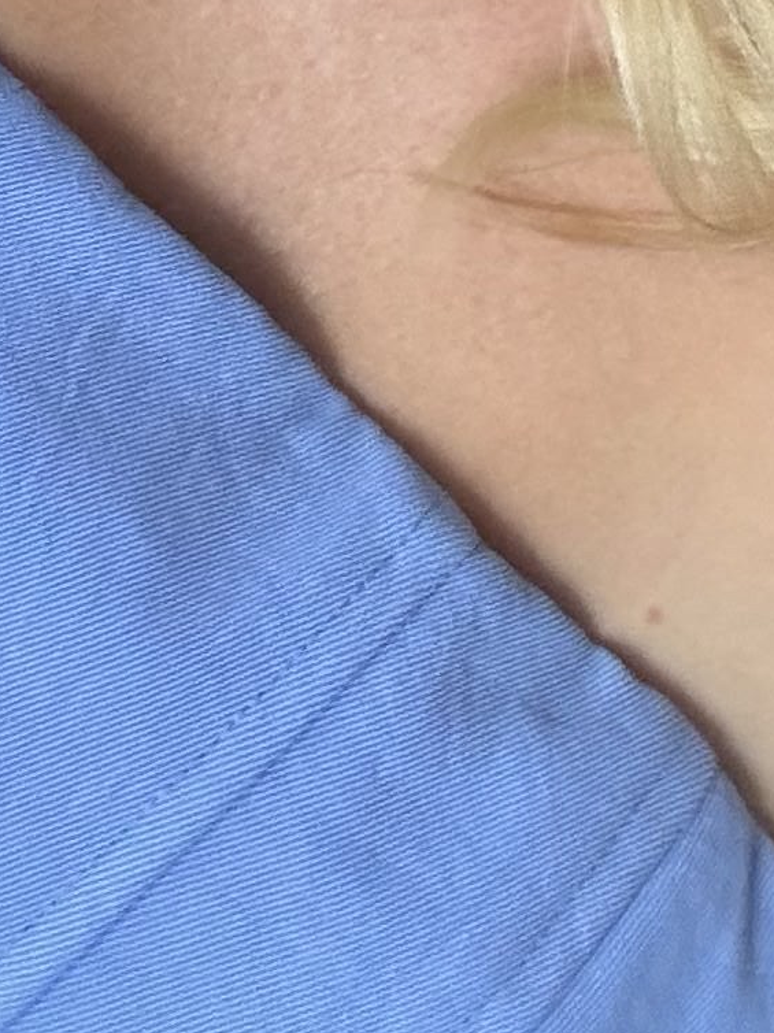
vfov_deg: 14.0
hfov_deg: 11.9
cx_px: 47
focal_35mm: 123
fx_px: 3669
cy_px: -888
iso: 100
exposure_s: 1/60
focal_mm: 2.69
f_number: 1.9
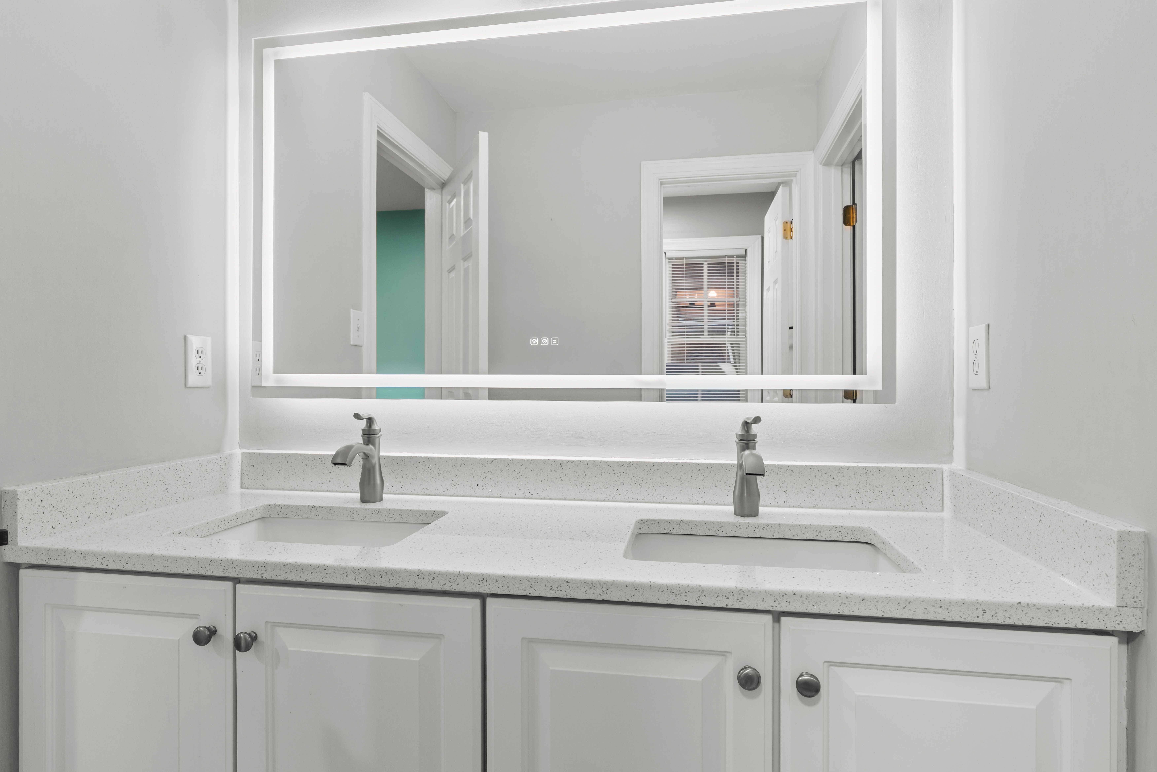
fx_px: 643
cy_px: 386
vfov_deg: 61.9
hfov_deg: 84.0
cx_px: 578
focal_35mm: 20
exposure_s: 1/8
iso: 400
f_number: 8
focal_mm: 20
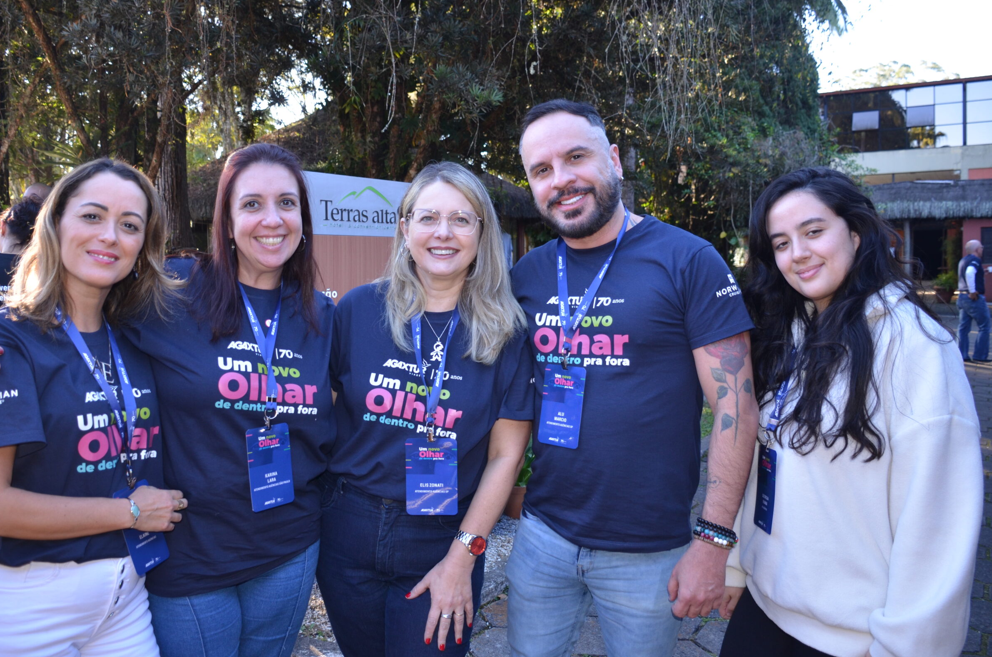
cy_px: 322
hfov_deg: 63.7
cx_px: 470
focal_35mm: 29
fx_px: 798
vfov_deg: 44.8
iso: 280
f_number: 3.5
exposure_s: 1/125
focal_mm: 18
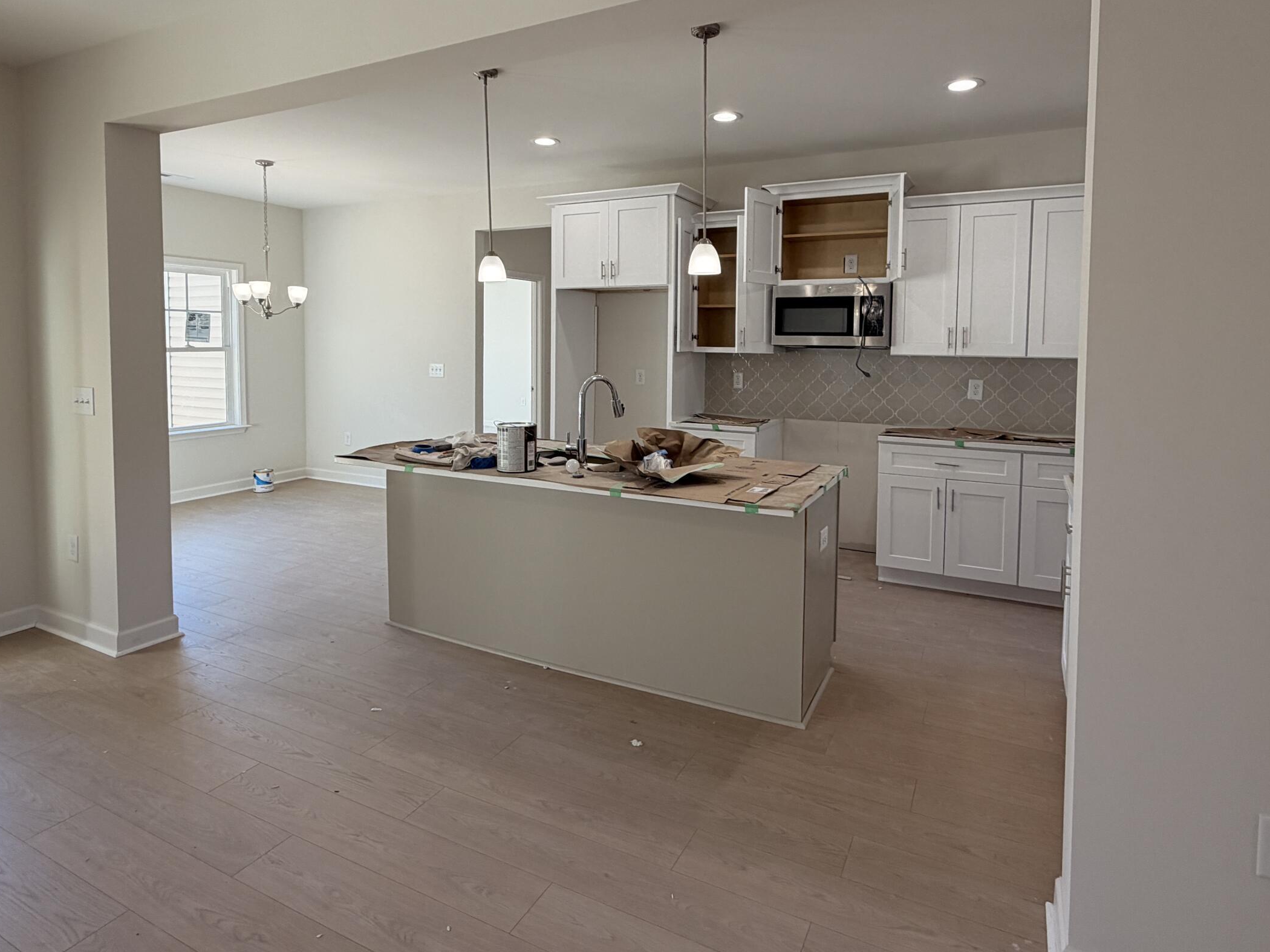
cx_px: 648
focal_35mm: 20
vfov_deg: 65.3
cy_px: 376
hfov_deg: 81.7
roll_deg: -1.5
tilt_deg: -3.0
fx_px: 734
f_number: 2.2
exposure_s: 1/120
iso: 80
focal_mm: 2.22
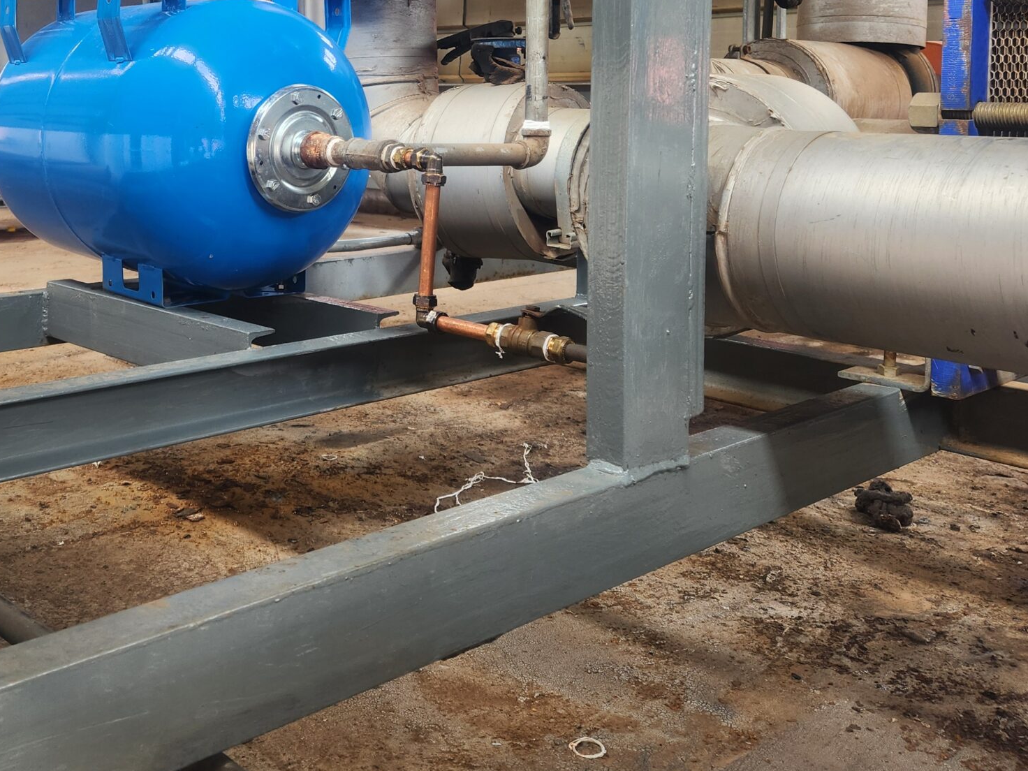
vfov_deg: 34.6
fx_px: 1188
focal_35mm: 40
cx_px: 282
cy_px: 128
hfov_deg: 45.5
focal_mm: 5.4
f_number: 1.8
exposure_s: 1/180
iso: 80
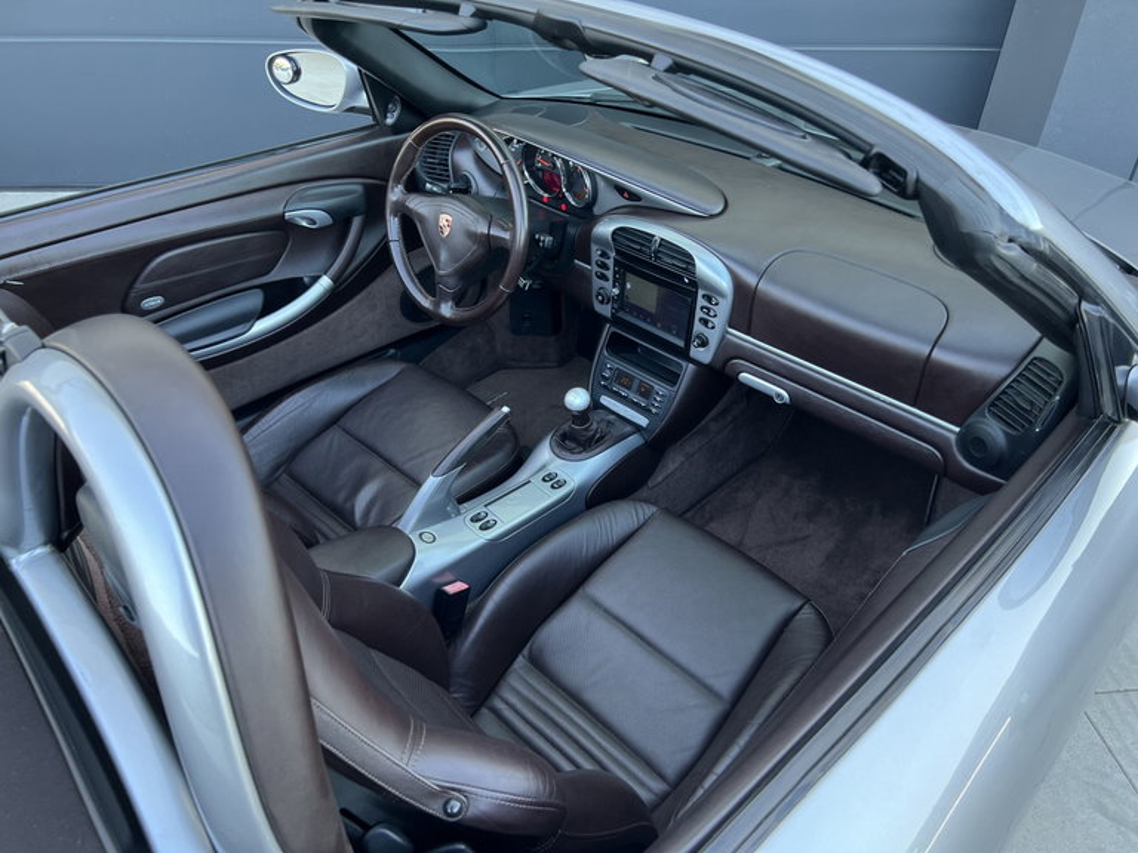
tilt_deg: -36.0
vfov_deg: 53.1
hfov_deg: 67.3
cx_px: 569
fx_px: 855
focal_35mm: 26
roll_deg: -2.7
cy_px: 426
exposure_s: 1/121
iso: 80
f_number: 1.5
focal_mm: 5.7
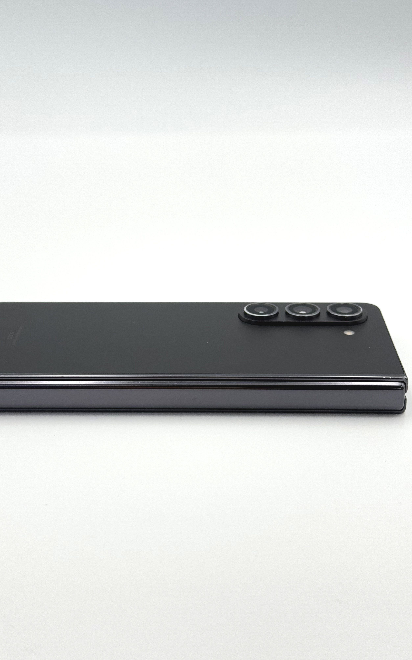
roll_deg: +0.2
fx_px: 916
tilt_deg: -25.4
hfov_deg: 25.3
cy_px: 331
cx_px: 177
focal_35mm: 51
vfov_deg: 39.6
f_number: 1.78
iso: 64
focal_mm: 6.76
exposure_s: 1/394
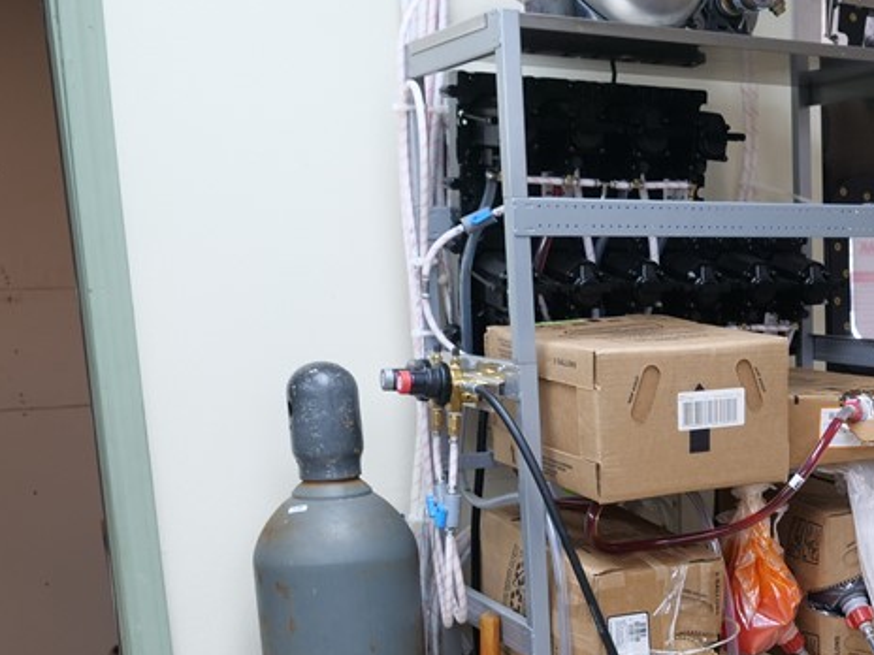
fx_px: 1338
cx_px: 897
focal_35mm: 53
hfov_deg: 32.9
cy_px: 540
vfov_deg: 26.9
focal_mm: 12
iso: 200
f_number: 2
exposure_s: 1/80
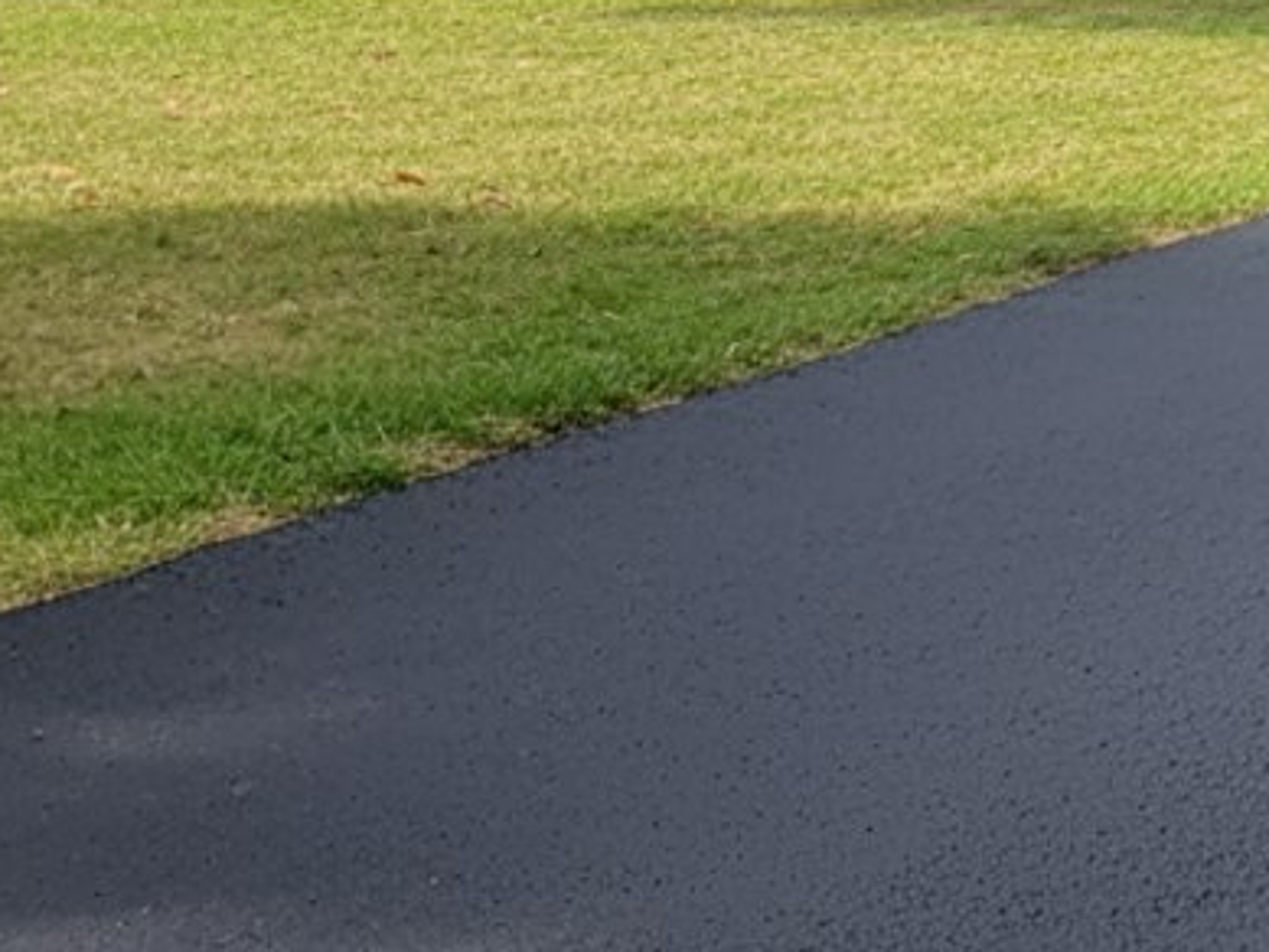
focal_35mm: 74
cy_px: -293
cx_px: 1948
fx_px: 2714
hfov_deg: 21.6
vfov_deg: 18.5
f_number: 1.78
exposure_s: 1/1087
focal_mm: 6.8
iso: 500
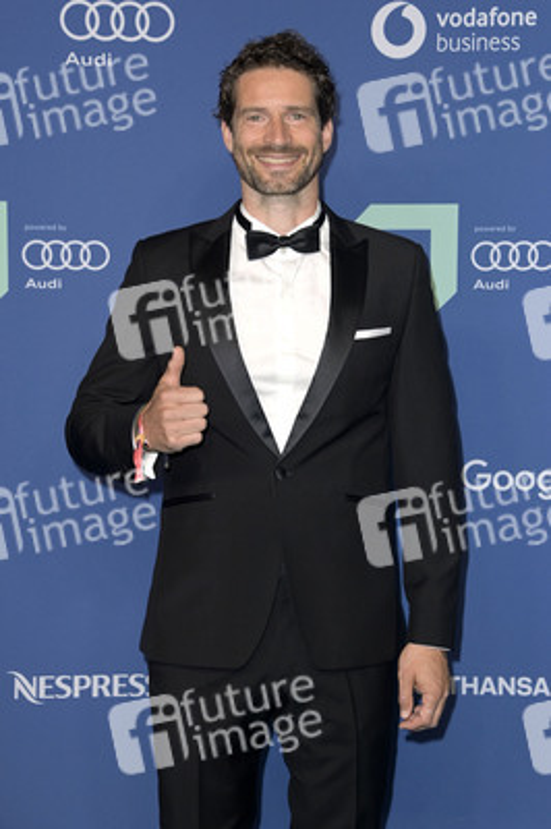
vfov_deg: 23.9
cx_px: 276
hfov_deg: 16.0
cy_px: 414
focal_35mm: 85
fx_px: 1955
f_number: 5.6
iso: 800
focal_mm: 85
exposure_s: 1/250
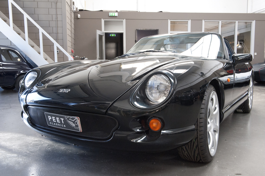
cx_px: 132
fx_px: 257
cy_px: 88
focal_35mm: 35
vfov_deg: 37.8
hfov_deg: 54.5
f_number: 11
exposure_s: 1/80
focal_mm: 35
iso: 4000
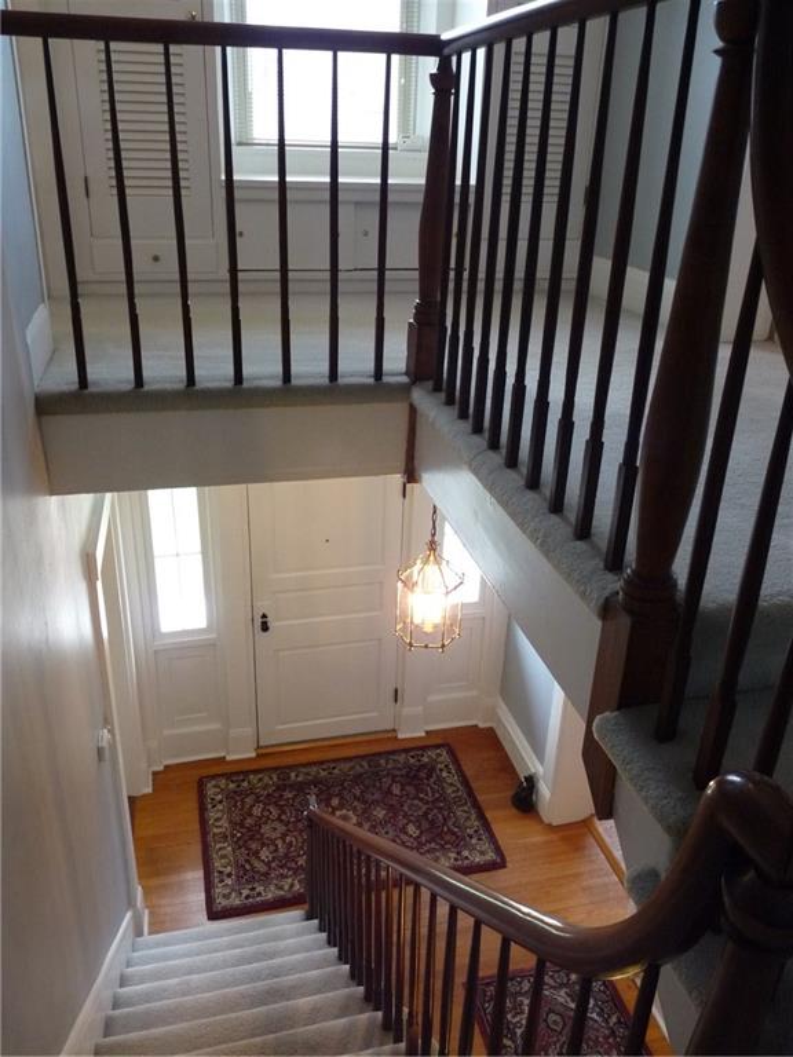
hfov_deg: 51.4
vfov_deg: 65.3
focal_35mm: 27
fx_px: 825
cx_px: 396
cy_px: 528
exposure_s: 1/30
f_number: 2.8
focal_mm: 4.8
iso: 320
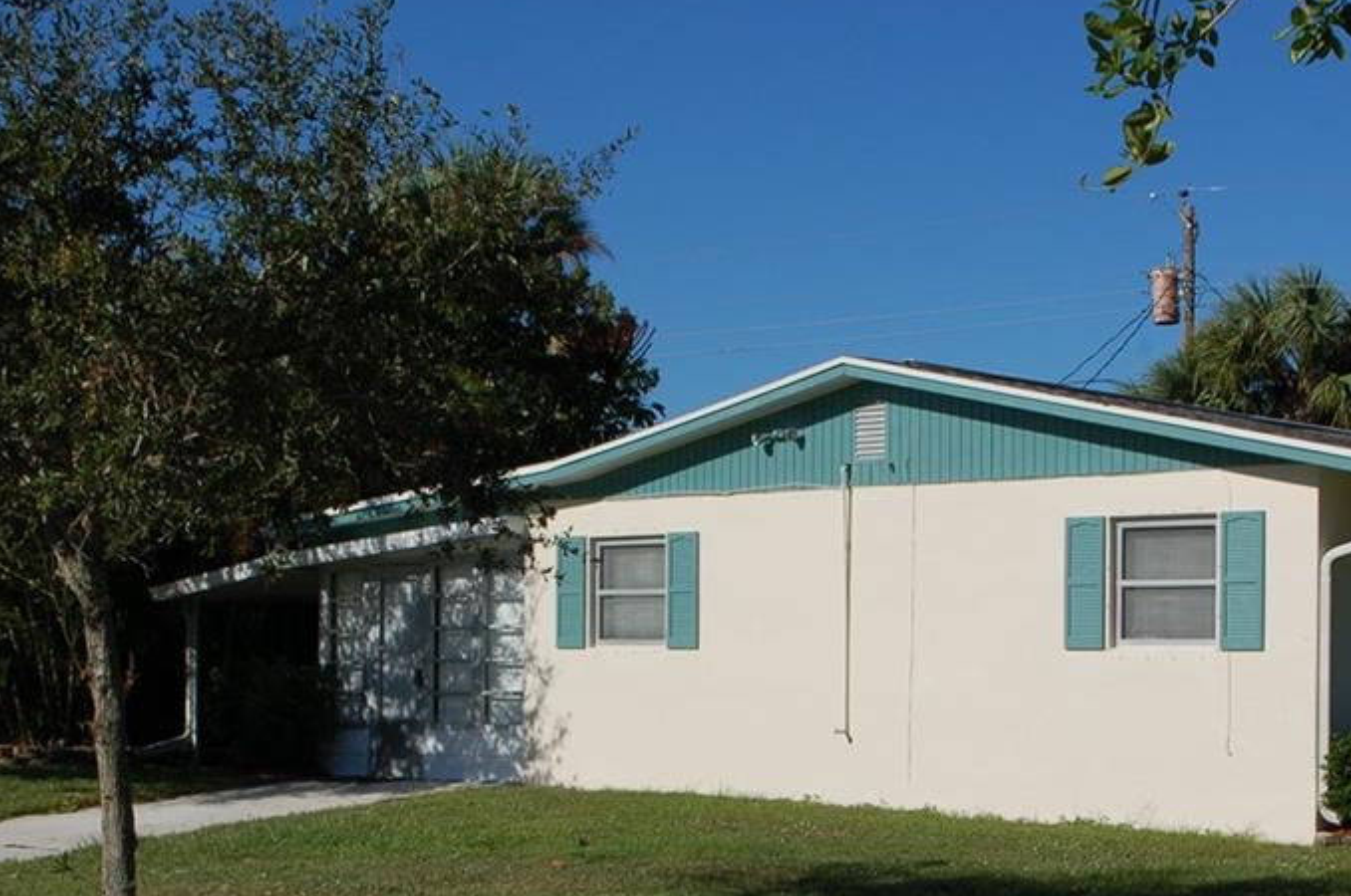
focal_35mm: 68
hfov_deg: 29.6
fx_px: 2548
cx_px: 845
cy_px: 621
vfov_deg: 19.9
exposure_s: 1/500
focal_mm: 30
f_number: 11
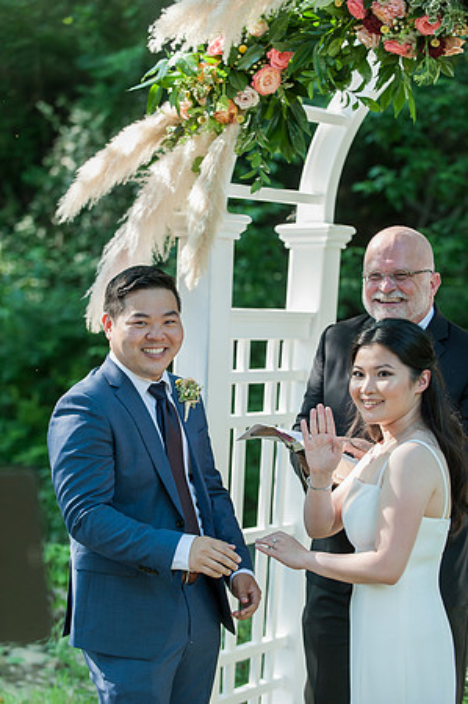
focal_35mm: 95
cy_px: 352
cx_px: 234
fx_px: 1857
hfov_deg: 14.4
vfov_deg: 21.5
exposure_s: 1/640
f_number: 3.5
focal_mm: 95
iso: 800
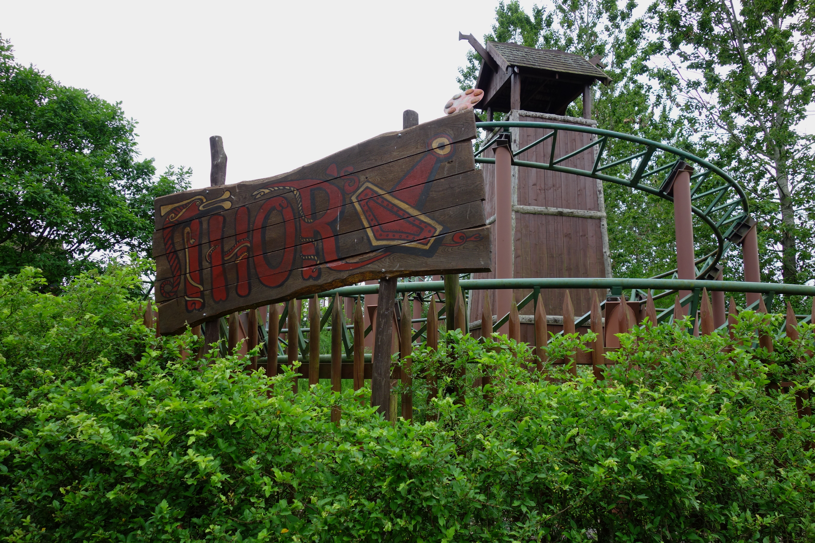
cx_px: 408
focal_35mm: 28
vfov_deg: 46.4
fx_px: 634
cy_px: 272
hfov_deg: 65.5
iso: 125
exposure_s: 1/400
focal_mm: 10.4
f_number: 3.2
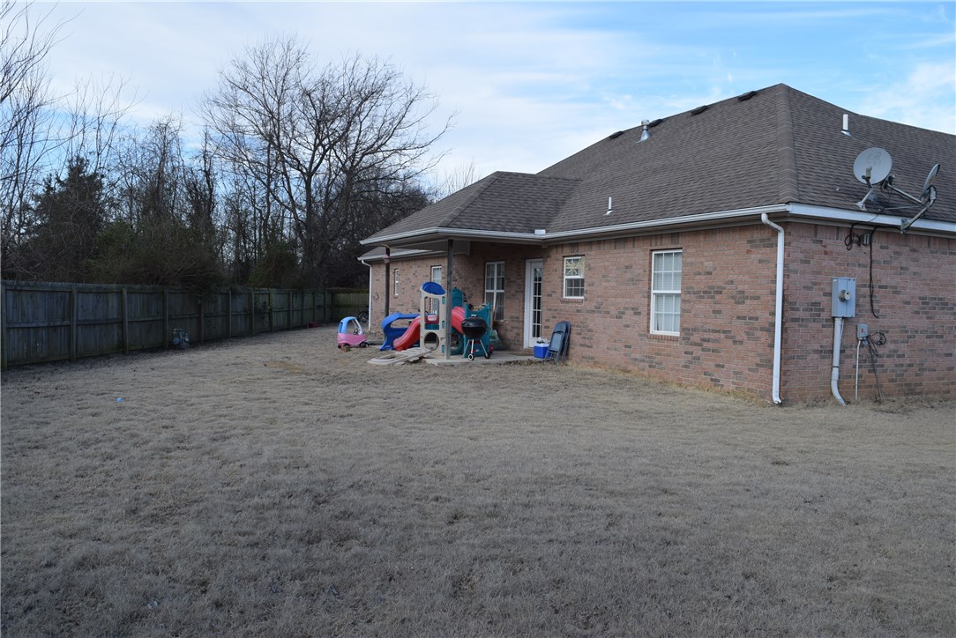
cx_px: 478
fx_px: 797
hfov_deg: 61.9
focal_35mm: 30
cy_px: 319
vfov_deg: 43.7
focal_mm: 20
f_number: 8
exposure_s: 1/250
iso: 200
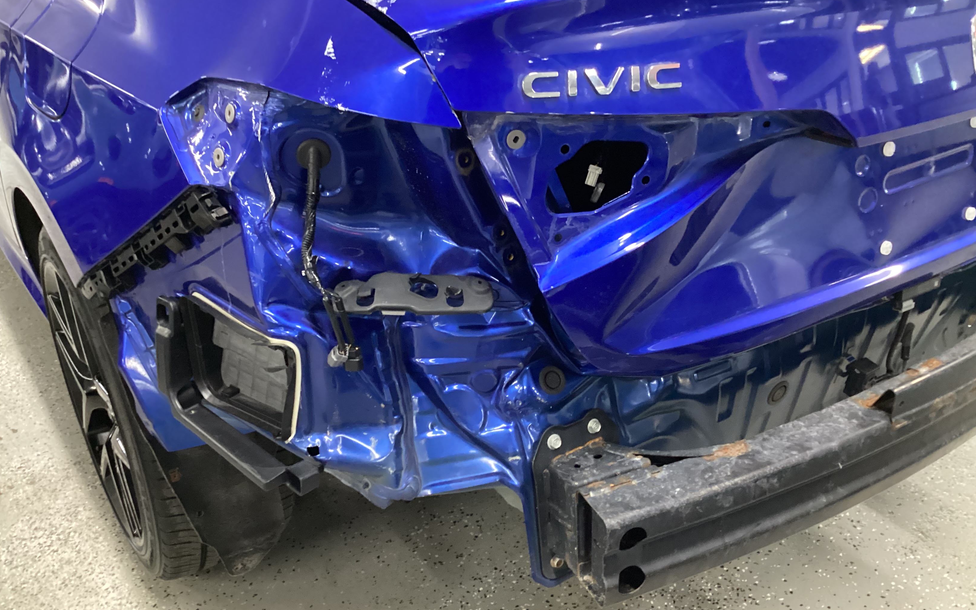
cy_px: 327
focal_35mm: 33
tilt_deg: -31.2
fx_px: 878
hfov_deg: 58.1
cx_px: 487
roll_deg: +1.3
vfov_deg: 38.3
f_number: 2.4
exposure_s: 1/30
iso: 500
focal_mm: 3.3
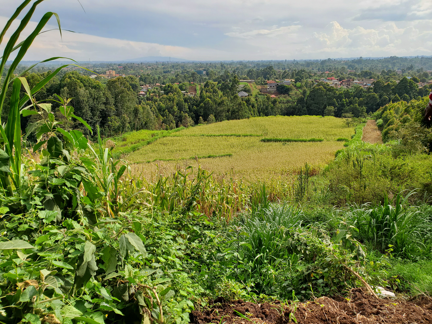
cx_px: 216
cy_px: 162
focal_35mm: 26
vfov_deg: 53.1
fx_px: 324
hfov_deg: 67.3
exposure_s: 1/1154
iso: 50
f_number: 2.4
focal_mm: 4.3
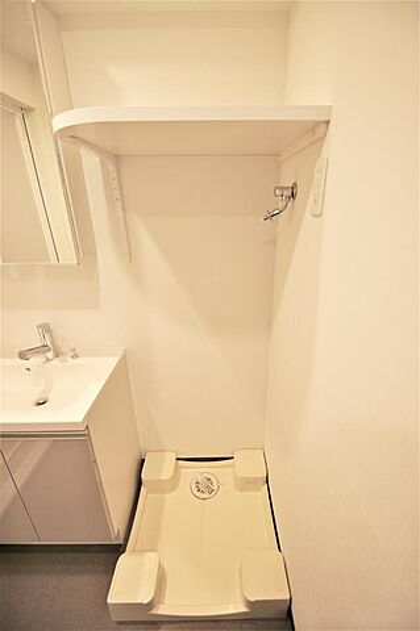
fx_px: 263
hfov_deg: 77.2
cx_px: 210
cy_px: 316
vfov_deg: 100.4
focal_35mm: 15
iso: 125
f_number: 3.5
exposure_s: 1/30
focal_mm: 10
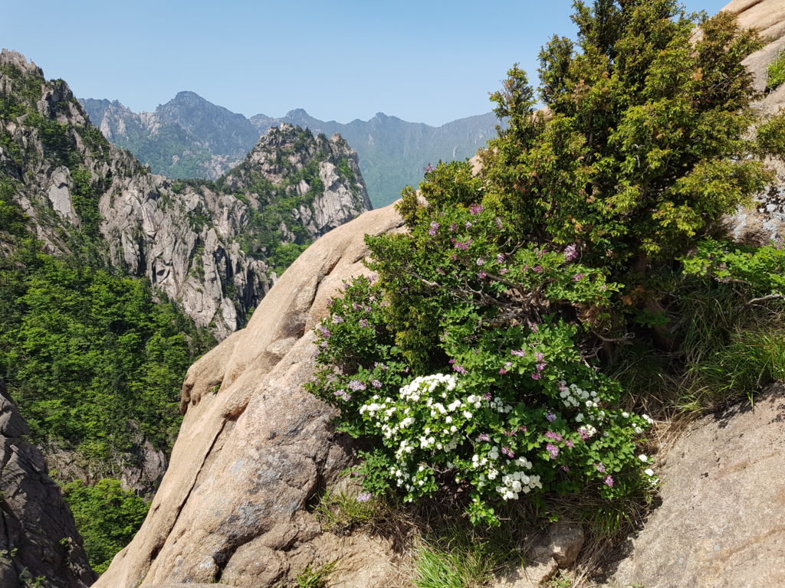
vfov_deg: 53.1
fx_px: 590
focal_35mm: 26
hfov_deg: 67.3
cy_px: 294
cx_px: 392
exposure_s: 1/1456
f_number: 1.7
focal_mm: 4.2
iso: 40
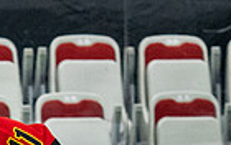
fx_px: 6249
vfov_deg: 1.3
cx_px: -74
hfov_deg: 2.1
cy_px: 267
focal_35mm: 991
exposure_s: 1/640
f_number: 2.8
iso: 2500
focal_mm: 110
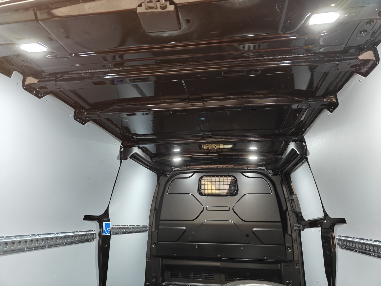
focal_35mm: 24
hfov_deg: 71.6
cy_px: 143
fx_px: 264
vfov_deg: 56.8
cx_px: 190
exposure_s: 1/44
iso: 160
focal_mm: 5.59
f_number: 1.8
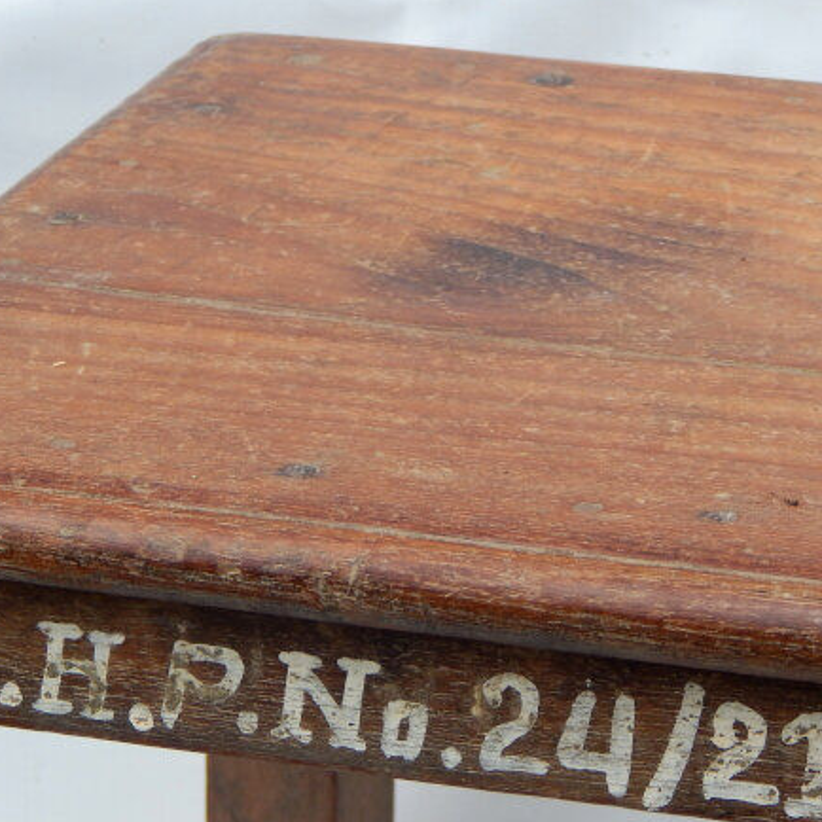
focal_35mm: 215
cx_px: 430
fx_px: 5776
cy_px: 544
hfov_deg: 8.1
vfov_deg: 8.1
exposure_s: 1/320
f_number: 4.8
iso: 125
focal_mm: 23.4
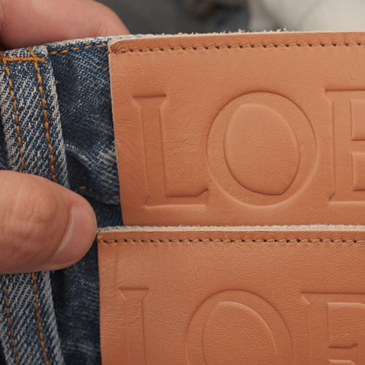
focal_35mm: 67
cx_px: 331
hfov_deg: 24.9
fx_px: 799
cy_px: 151
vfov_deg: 25.7
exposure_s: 1/34
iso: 800
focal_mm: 23
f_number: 4
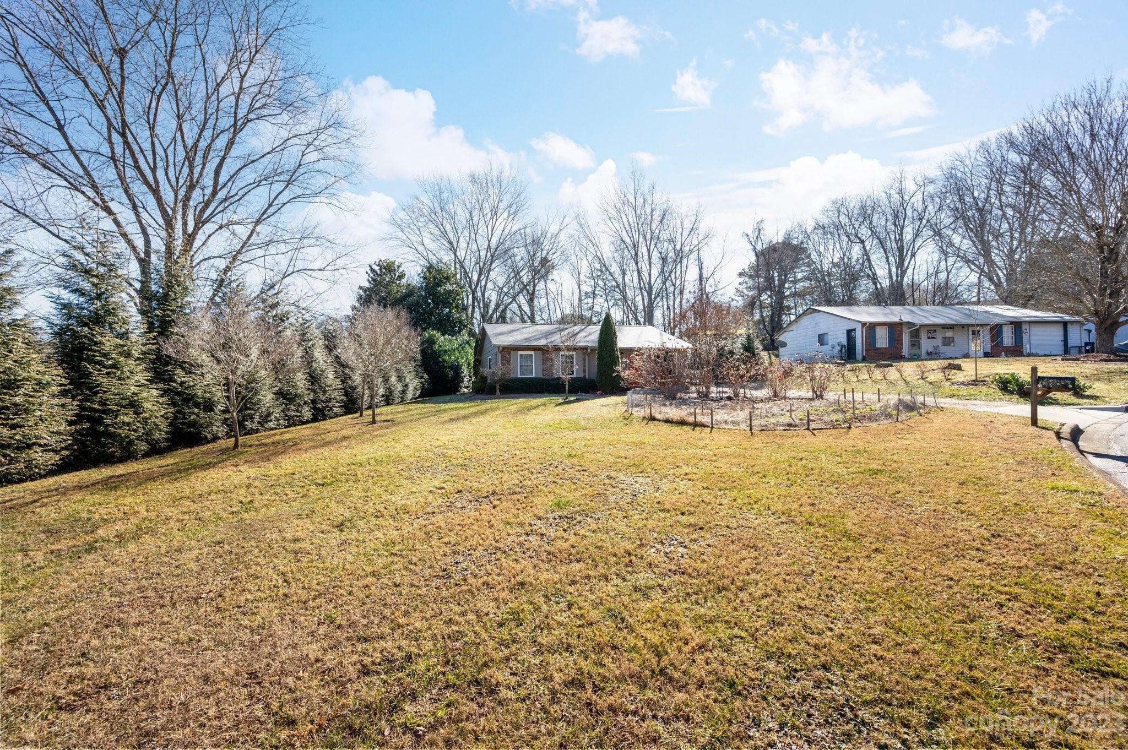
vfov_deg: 81.1
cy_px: 375
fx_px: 438
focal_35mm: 14
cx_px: 564
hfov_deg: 104.3
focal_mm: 14
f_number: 8
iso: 200
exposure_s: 1/80
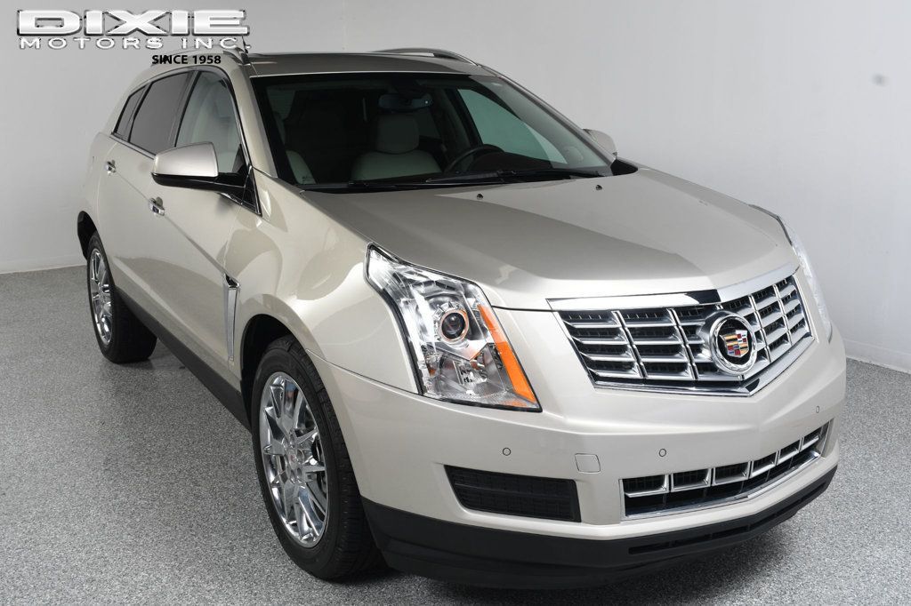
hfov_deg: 53.1
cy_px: 303
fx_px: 911
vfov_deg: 36.8
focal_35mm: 36
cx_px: 456
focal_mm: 24
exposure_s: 1/160
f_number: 10
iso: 100
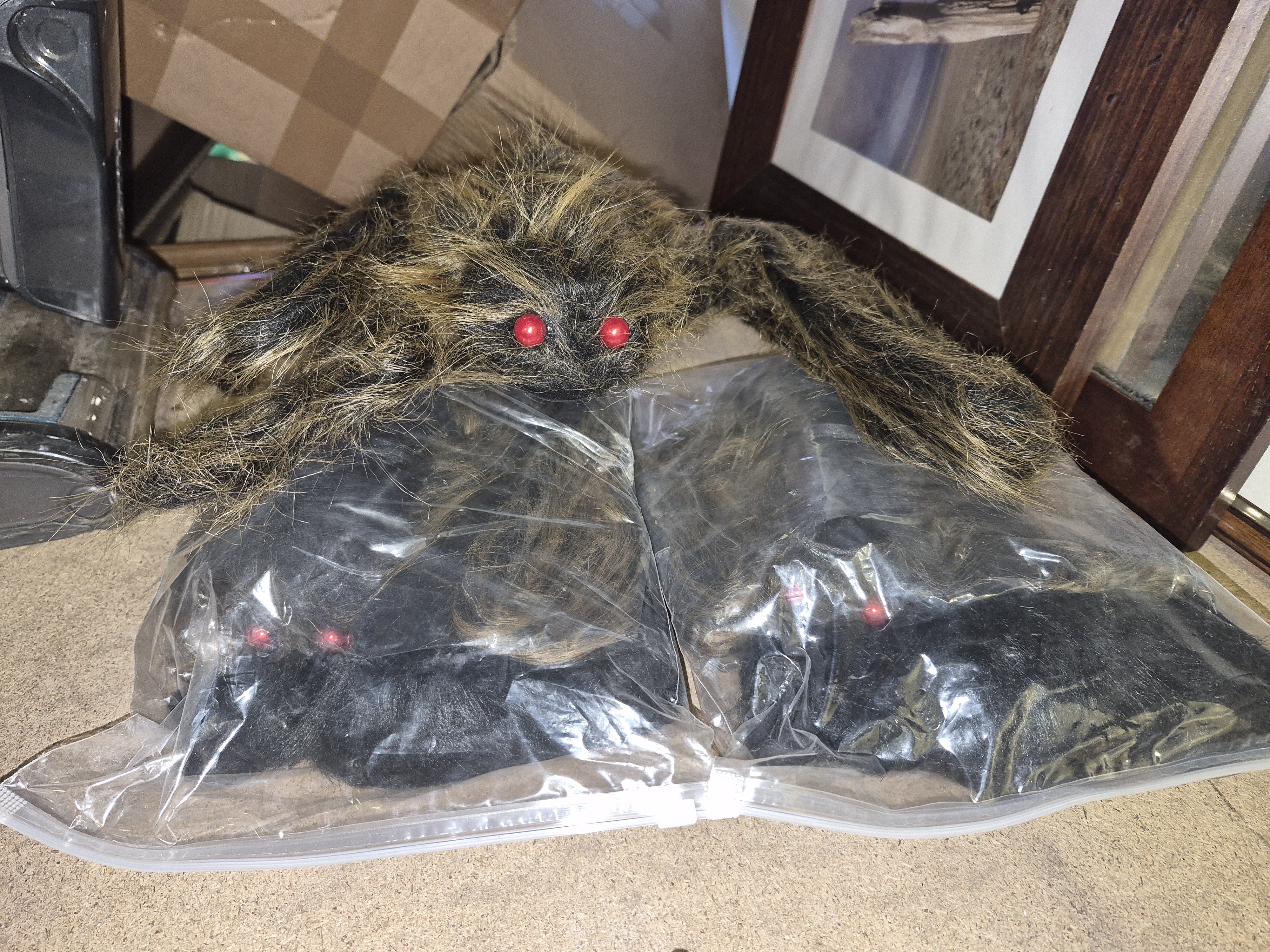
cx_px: 635
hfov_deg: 73.9
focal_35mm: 23
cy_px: 476
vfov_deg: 58.9
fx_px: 844
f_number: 1.8
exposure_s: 1/10
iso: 160
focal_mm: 5.4
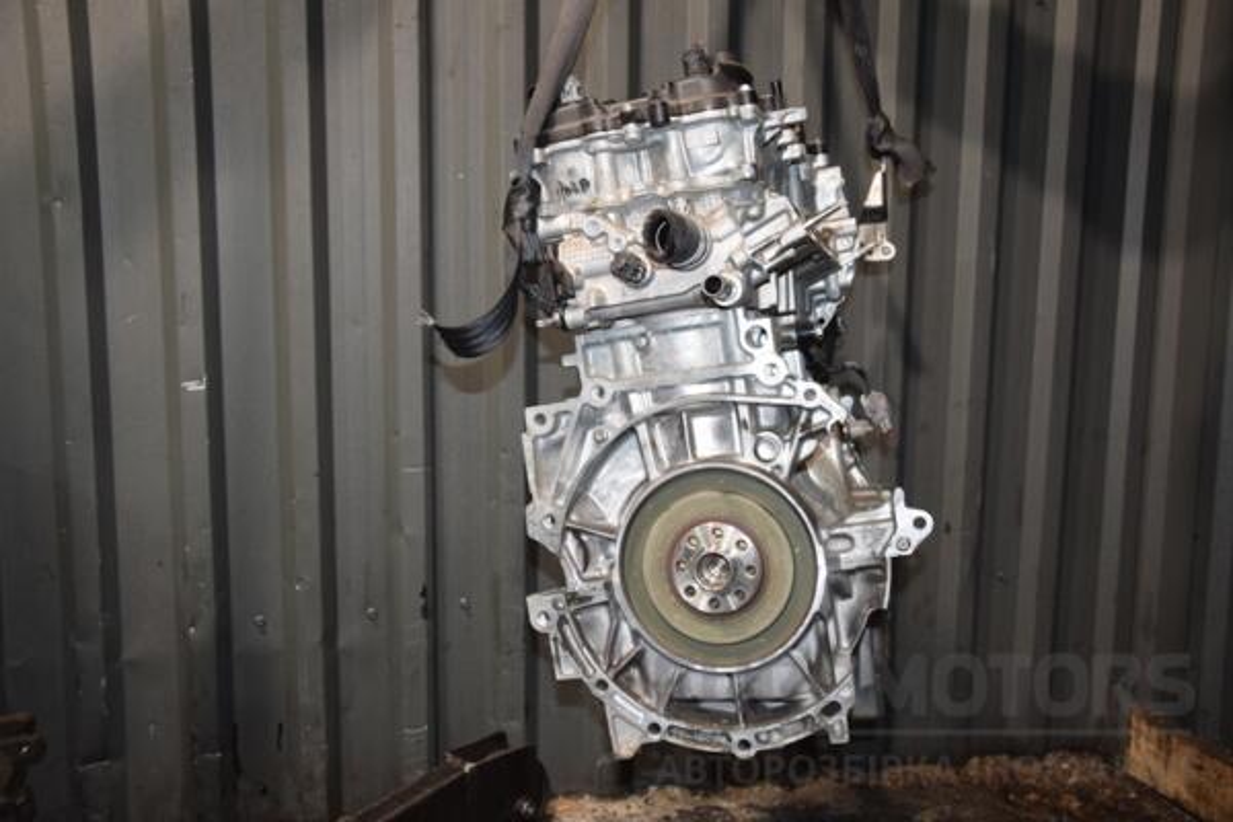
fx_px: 1284
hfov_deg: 51.3
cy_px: 411
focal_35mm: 38
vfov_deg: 35.5
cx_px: 616
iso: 800
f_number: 5
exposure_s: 1/60
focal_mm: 25
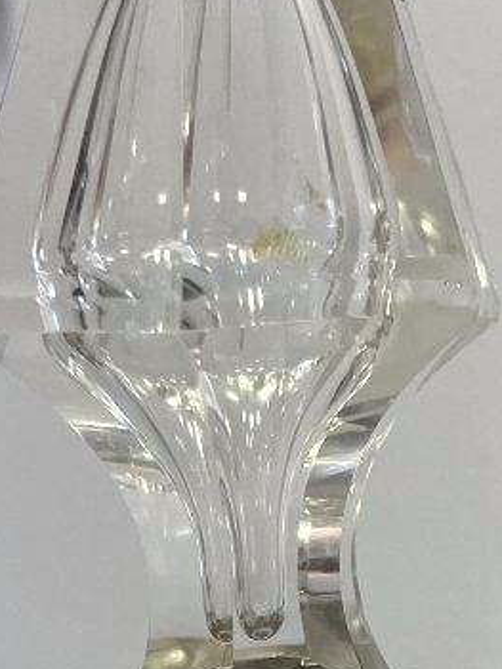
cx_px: 391
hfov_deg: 16.5
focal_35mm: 89
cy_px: 572
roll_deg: +1.7
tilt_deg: -9.0
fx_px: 1722
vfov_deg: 21.6
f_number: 1.6
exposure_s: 1/100
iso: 80
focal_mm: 5.1
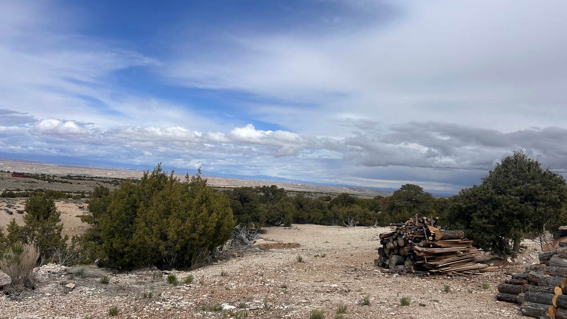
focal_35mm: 29
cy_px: 173
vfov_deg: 40.1
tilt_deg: -0.3
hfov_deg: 66.1
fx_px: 436
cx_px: 285
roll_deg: -3.6
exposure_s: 1/8696
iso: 50
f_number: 1.5
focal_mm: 5.7
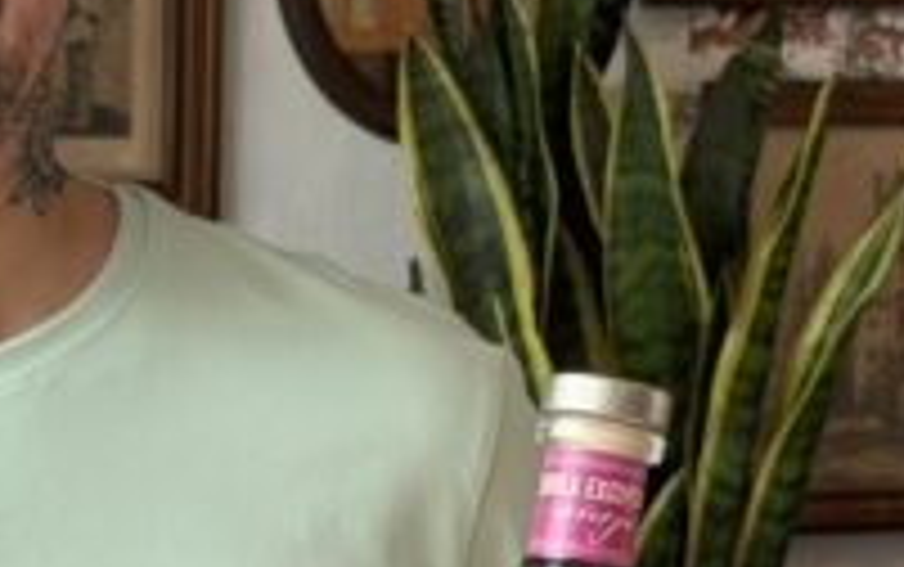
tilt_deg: -4.6
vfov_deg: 7.3
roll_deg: +0.3
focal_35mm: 181
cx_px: 166
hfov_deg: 11.5
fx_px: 4463
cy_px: 416
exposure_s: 1/50
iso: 250
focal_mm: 6.76
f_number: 1.78
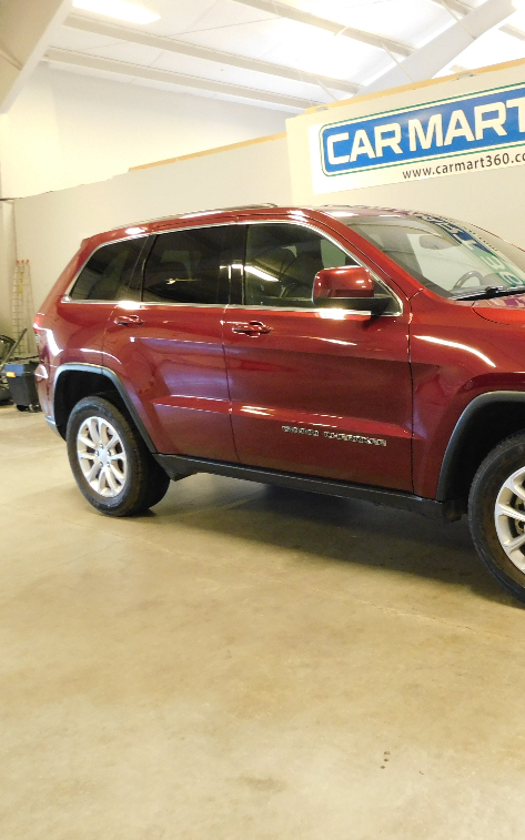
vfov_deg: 58.1
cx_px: 430
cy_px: 423
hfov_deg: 36.8
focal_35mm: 33
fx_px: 756
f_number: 3
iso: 400
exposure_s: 1/13
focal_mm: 4
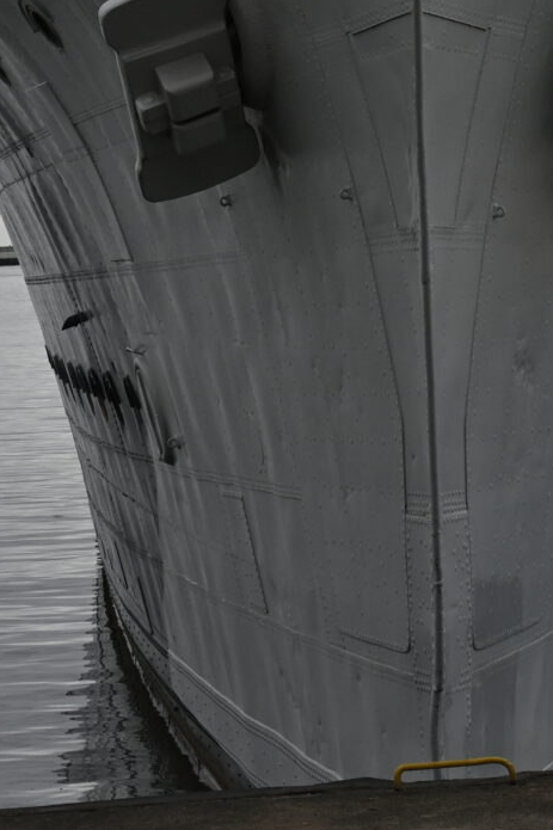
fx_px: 3227
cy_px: -387
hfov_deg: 9.7
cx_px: 509
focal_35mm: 140
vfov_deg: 13.8
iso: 400
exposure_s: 1/160
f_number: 9
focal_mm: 38
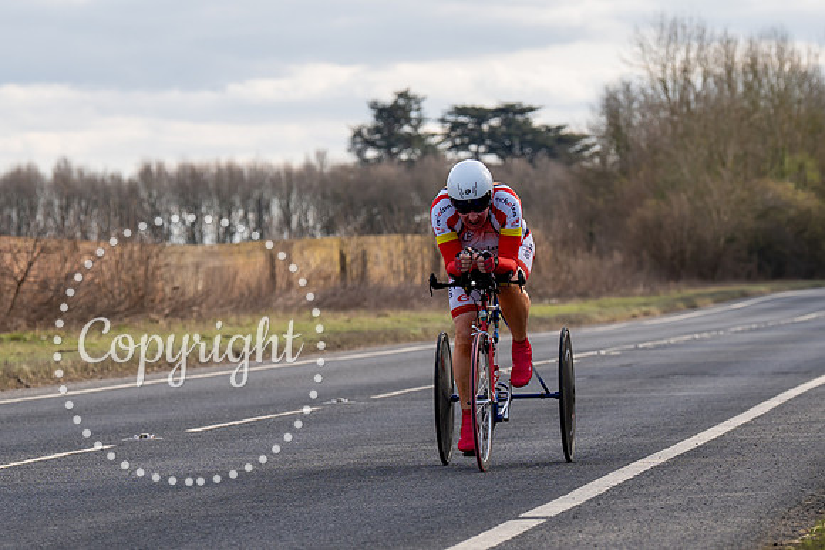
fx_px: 4748
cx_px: 463
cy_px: 271
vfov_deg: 6.6
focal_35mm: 207
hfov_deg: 9.9
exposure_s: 1/800
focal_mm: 115
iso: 125
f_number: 4
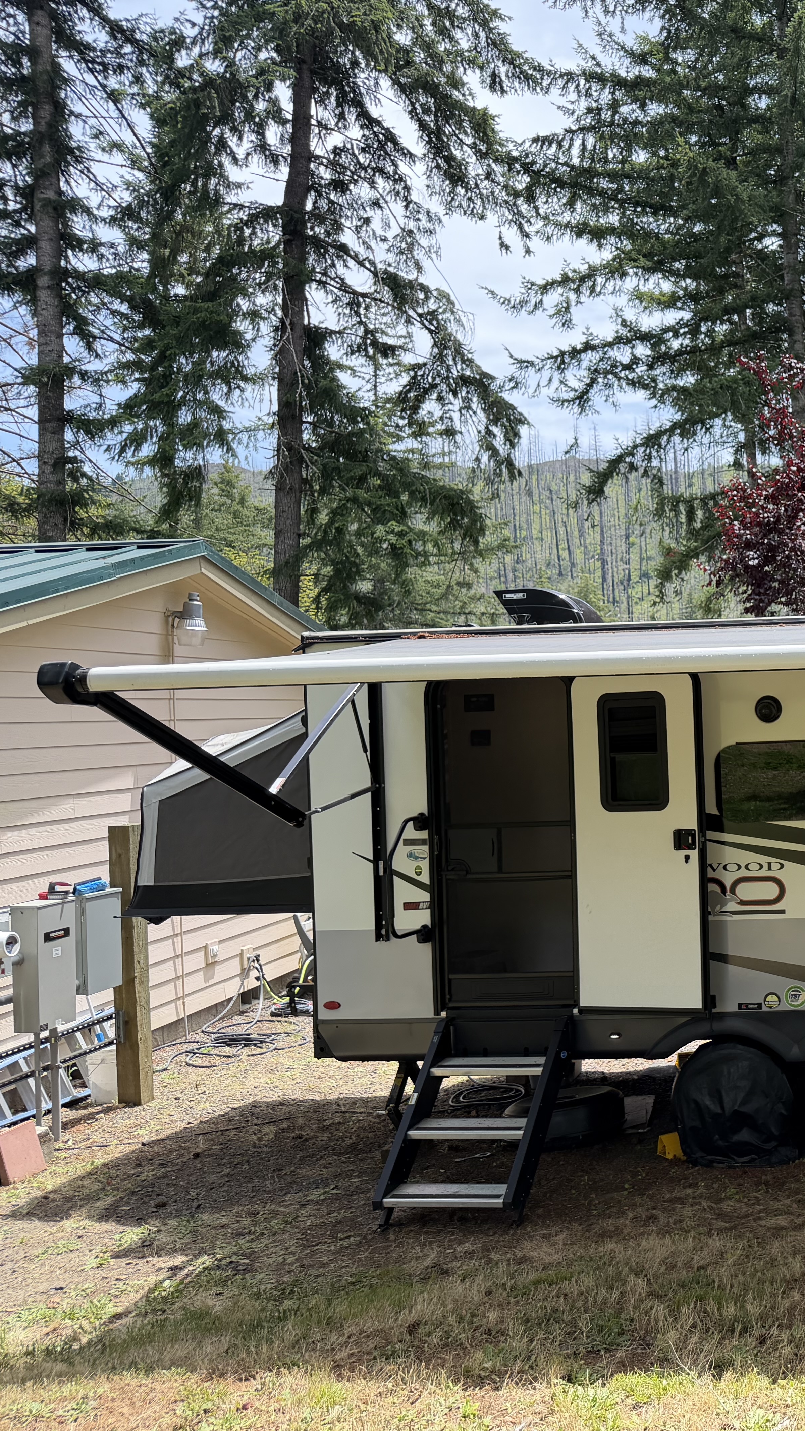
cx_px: 945
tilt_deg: -0.7
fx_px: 1328
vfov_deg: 56.6
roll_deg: +1.9
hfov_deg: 29.4
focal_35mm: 35
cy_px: 717
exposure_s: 1/1250
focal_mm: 6.76
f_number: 1.78
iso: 100
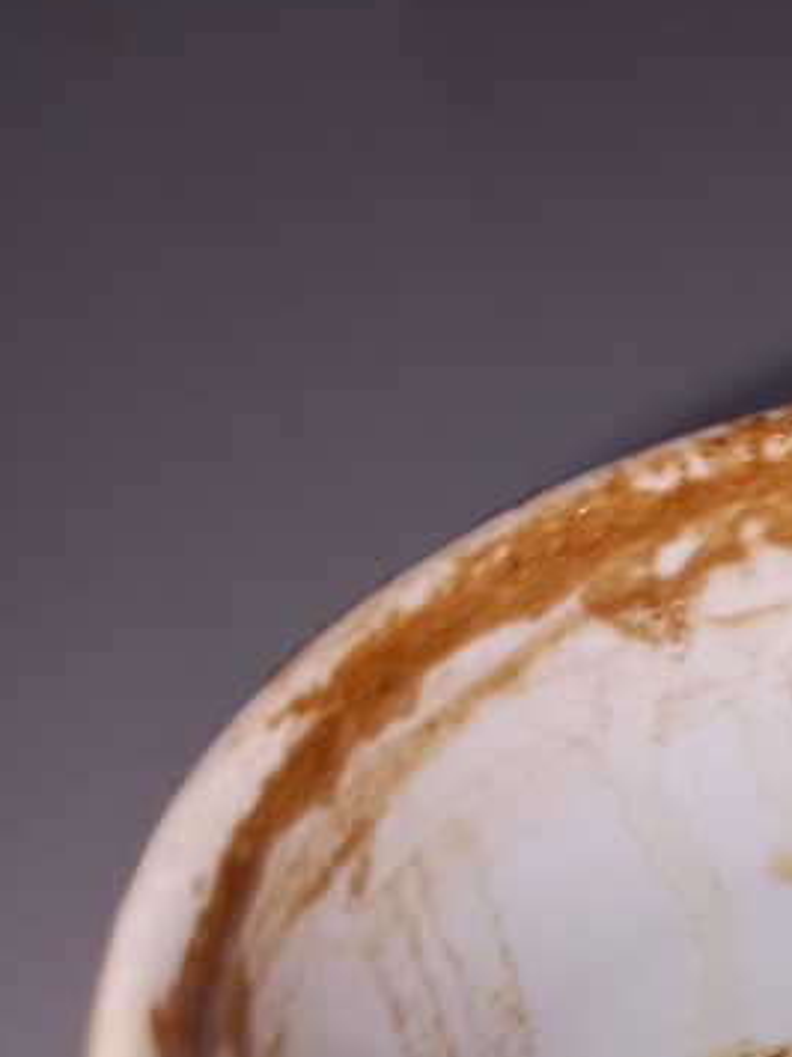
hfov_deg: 19.6
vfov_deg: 25.6
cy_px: 1188
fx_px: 2137
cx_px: 974
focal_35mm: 70
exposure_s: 1/130
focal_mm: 4
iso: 20
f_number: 1.8
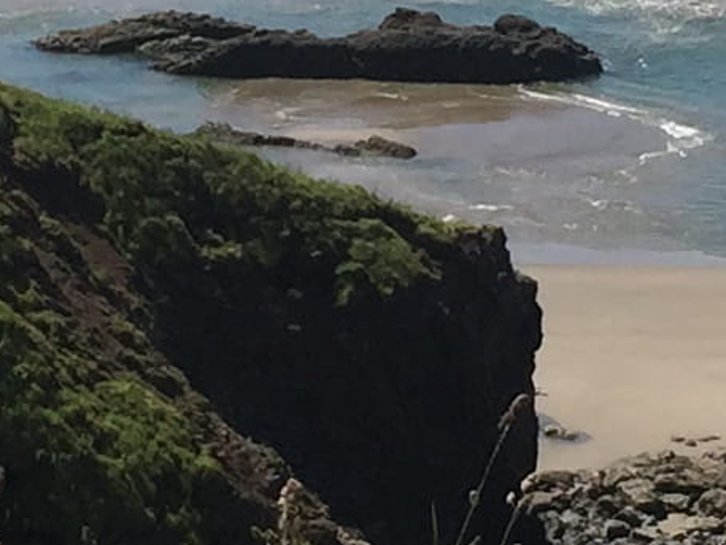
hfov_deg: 9.6
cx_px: 294
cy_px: 124
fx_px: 4343
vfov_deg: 7.2
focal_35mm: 207
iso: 32
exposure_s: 1/2475
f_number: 2.2
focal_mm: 4.15
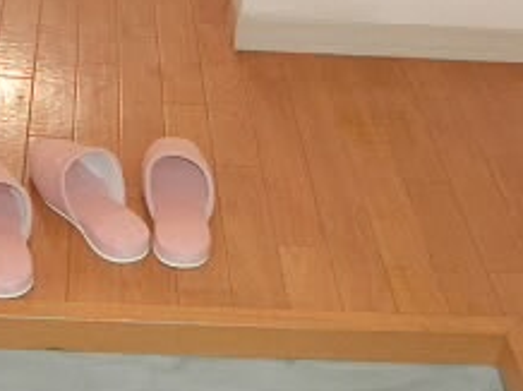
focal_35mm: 80
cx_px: 109
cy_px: 215
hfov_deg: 24.1
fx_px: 1207
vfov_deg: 18.4
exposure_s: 1/60
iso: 400
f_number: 3
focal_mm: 4.24
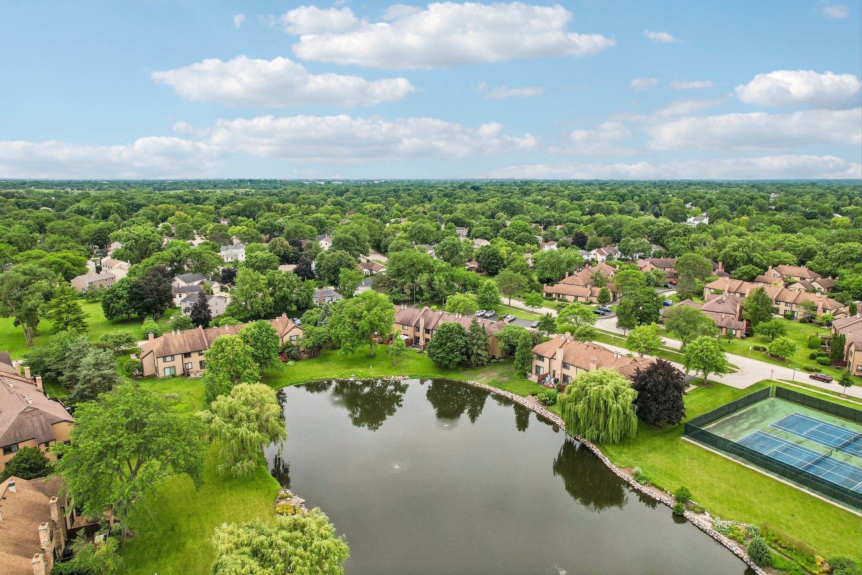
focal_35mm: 22
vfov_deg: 57.2
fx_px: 527
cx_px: 431
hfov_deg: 78.6
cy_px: 288
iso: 100
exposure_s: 1/100
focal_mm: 8.4
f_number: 2.8
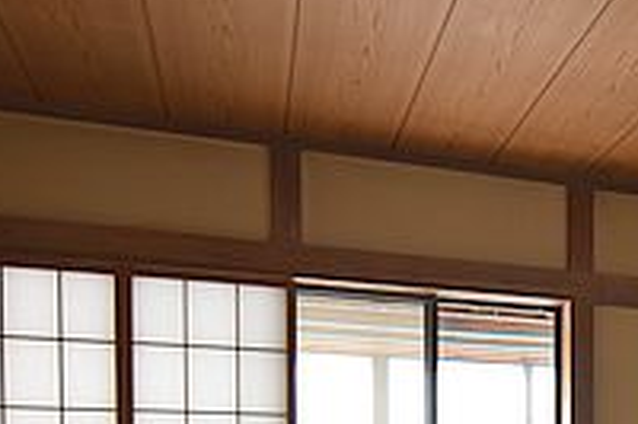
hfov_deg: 40.4
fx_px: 797
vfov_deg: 26.6
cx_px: 571
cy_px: 505
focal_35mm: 45
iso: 400
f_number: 5.6
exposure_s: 1/125
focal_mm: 12
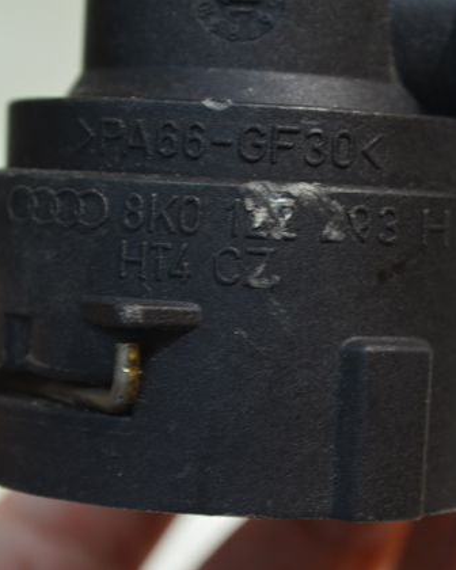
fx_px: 1986
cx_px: 276
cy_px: 286
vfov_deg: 16.3
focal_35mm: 118
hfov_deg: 13.1
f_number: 8
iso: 400
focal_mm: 55
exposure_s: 1/15
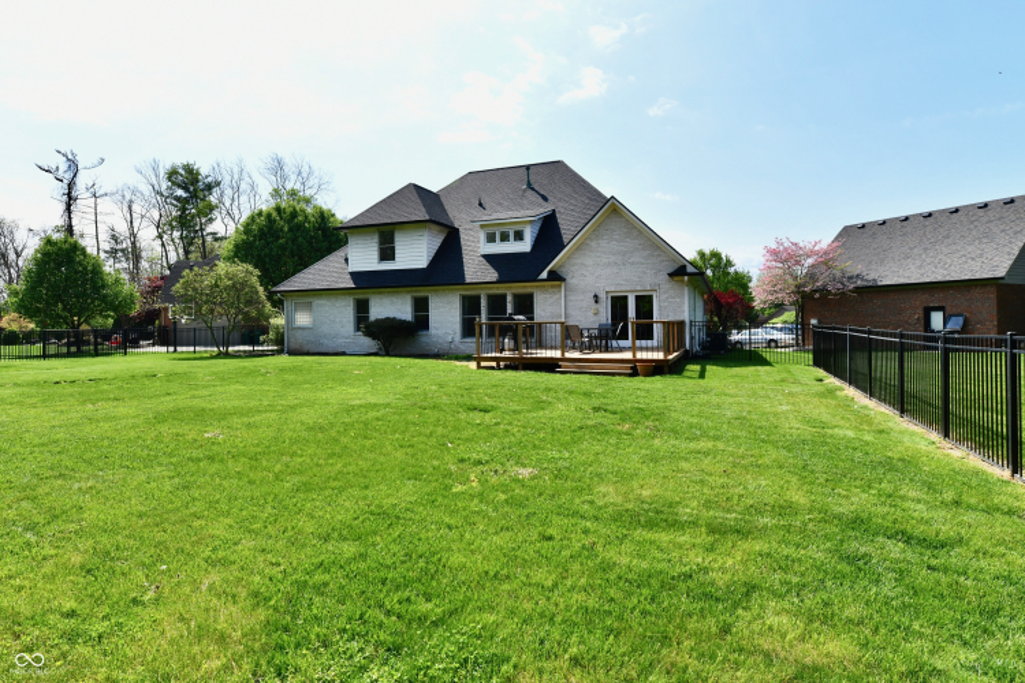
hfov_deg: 86.9
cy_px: 342
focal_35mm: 19
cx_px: 512
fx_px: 541
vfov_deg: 64.6
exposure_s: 1/500
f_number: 11
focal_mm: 19
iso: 640
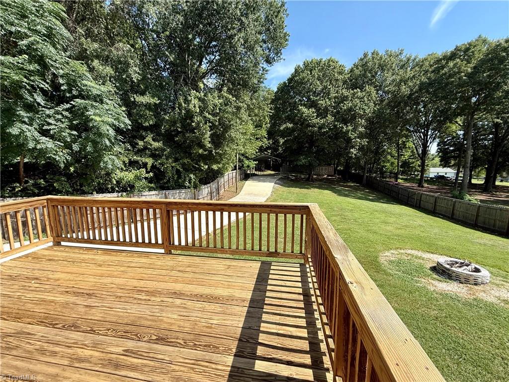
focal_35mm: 14
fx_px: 206
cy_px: 191
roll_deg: +0.1
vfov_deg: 85.7
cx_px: 254
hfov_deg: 102.1
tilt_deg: -7.3
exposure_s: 1/942
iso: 50
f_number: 2.2
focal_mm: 2.22
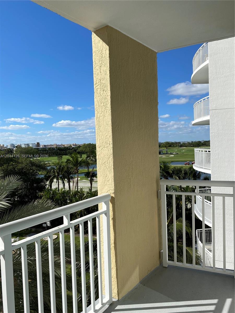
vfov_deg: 67.3
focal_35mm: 26
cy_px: 156
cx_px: 118
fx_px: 235
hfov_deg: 53.1
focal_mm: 4.25
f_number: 1.8
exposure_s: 1/4444
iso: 32
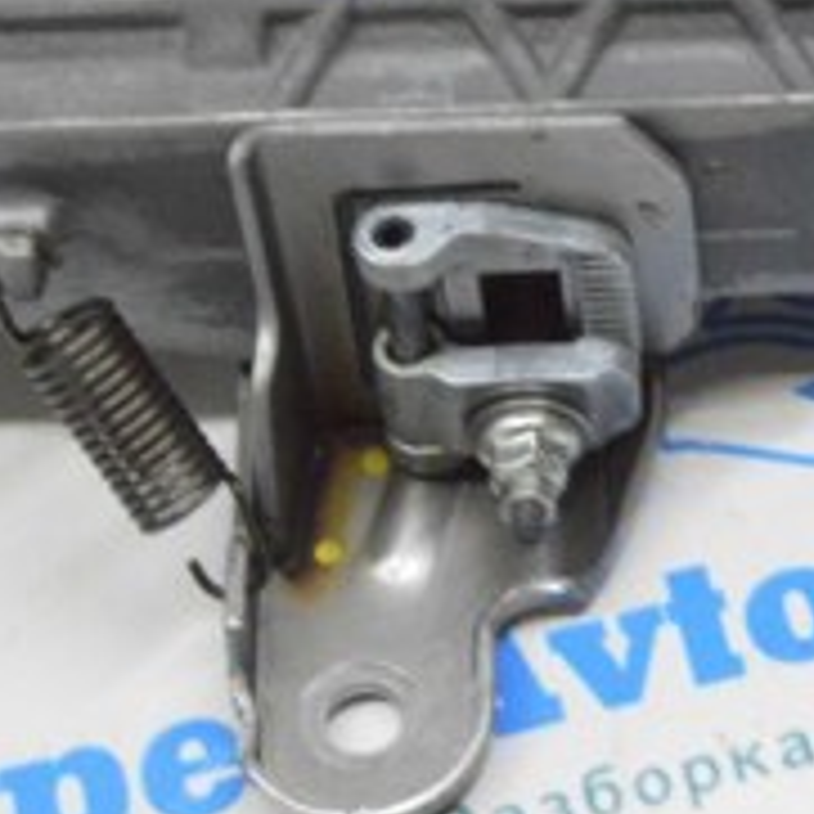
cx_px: 1106
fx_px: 3711
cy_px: 34
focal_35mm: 140
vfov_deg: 12.4
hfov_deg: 12.1
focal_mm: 31
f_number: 20
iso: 6400
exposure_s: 1/15
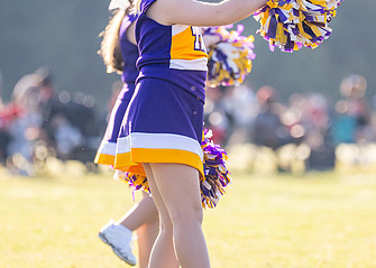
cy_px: 85
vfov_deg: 3.7
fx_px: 4120
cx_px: 206
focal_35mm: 386
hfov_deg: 5.2
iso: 400
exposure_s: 1/2000
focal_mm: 163
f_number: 2.8
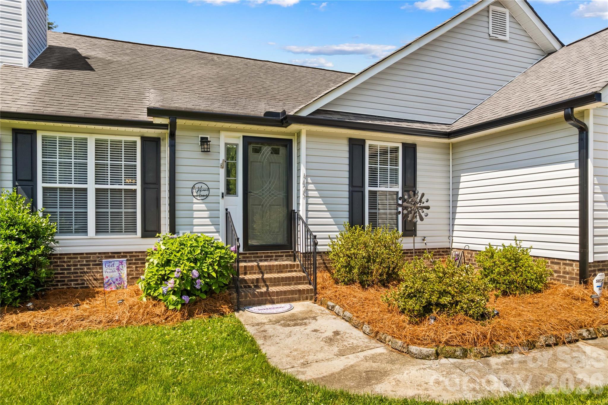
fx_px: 371
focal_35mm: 22
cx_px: 304
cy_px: 202
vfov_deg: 57.2
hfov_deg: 78.6
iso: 150
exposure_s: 1/1250
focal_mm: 8.38
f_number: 2.8
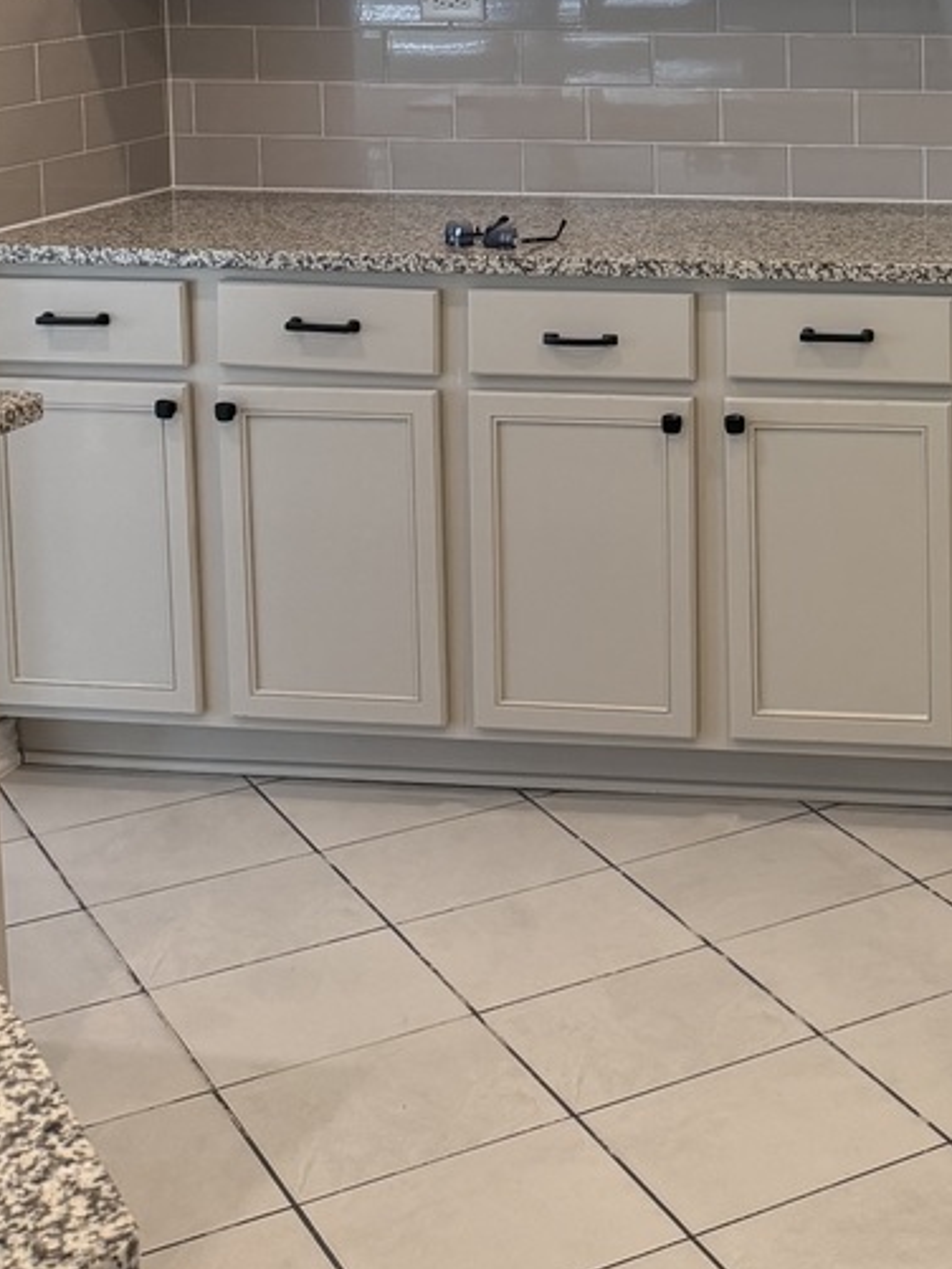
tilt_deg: -5.6
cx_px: 1233
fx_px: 2529
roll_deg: +0.5
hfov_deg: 19.7
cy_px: 63
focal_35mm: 69
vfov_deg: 26.9
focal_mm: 6.76
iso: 160
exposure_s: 1/120
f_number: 1.78
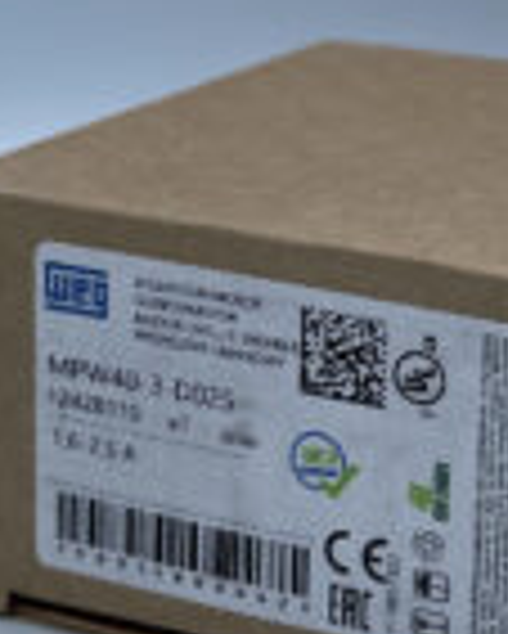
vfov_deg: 26.4
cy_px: 337
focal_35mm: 72
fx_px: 1352
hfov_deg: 20.9
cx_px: 441
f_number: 1.6
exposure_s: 1/2618
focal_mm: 4.2
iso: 50
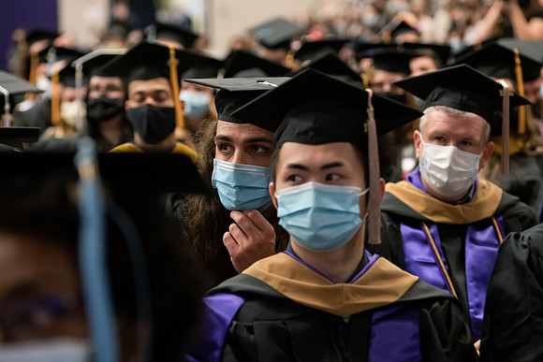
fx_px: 1478
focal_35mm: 98
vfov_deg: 14.0
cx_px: 272
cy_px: 181
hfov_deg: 20.8
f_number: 3.5
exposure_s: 1/200
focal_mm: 98
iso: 2500
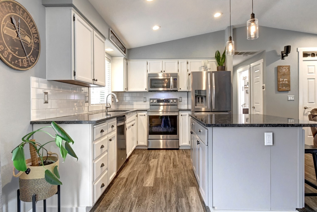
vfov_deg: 64.6
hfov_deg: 86.9
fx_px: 167
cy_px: 107
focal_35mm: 19
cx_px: 163
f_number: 11
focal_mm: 11.5
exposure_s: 1/3.33
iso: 3200
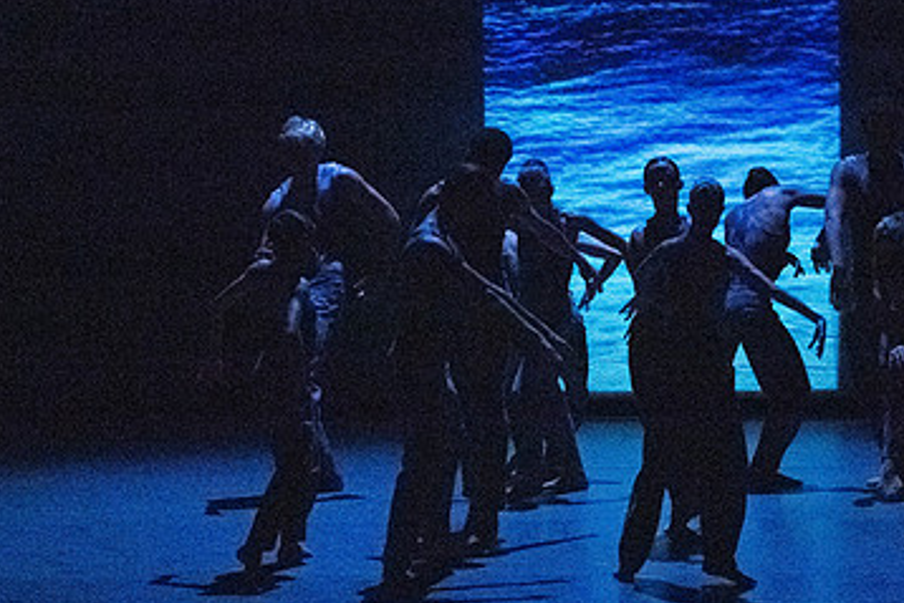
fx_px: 10550
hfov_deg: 4.9
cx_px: 667
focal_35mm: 420
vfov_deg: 3.3
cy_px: 185
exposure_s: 1/400
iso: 25600
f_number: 5.6
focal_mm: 259
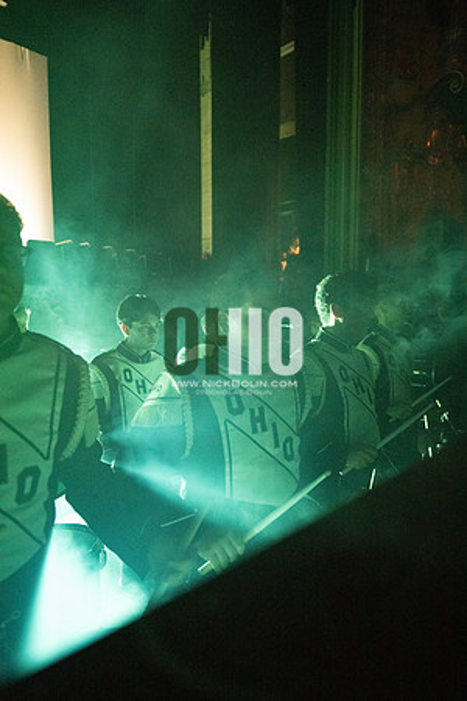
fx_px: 467
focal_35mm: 24
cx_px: 234
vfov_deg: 73.7
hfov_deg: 53.1
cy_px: 350
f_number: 2.8
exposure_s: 1/500
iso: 25600
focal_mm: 24
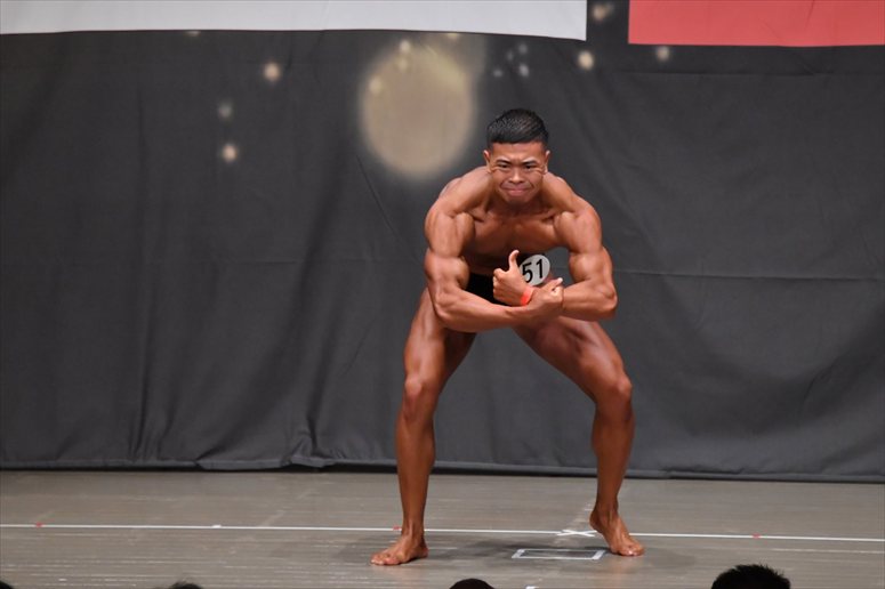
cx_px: 442
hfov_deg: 7.6
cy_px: 294
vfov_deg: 5.1
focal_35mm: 270
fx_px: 6634
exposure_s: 1/400
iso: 6400
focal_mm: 180
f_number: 5.6
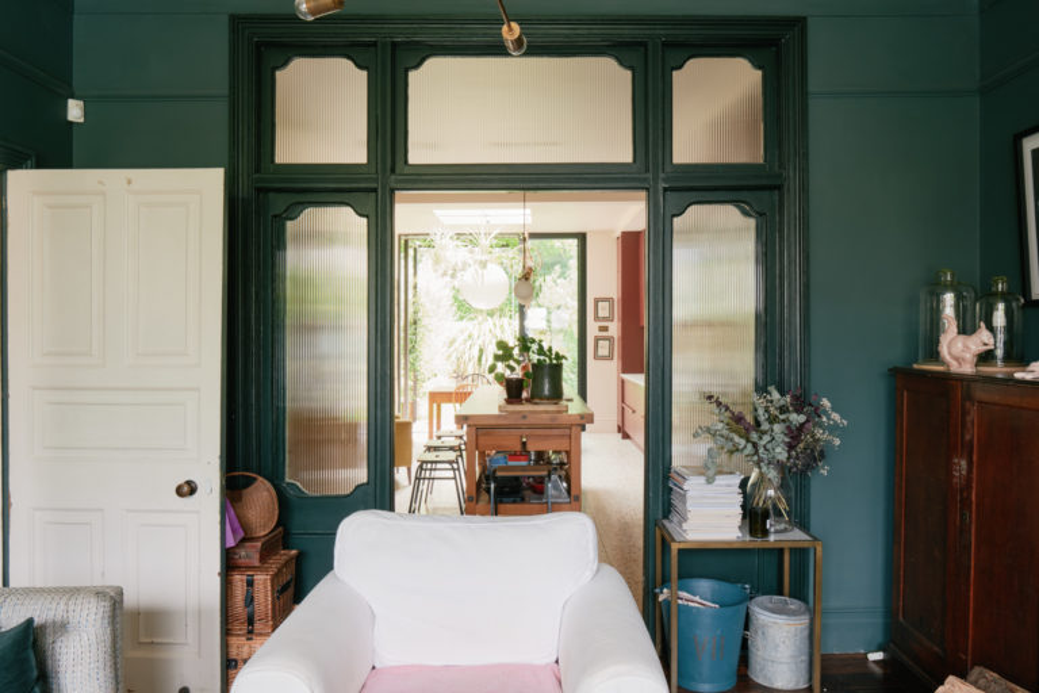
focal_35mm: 25
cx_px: 520
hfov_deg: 71.5
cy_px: 346
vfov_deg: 51.3
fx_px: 721
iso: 160
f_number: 11
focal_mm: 16.5
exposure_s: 1/1.3
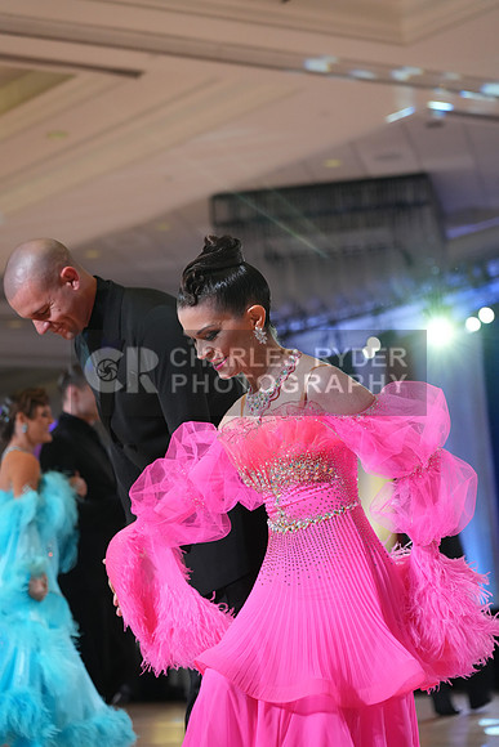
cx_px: 250
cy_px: 374
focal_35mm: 96
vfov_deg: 21.2
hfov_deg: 14.3
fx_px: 1995
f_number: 4
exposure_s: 1/500
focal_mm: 96
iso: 3200
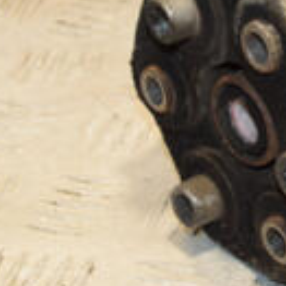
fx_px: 1636
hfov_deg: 9.8
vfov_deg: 9.9
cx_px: 362
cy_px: 35
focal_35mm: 175
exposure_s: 1/200
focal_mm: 30
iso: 800
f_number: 6.3
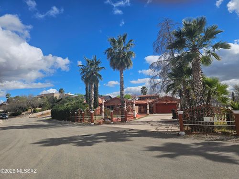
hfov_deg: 73.9
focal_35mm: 23
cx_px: 120
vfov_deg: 58.9
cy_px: 90
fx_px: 159
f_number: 1.7
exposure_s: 1/1096
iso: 10
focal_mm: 6.3
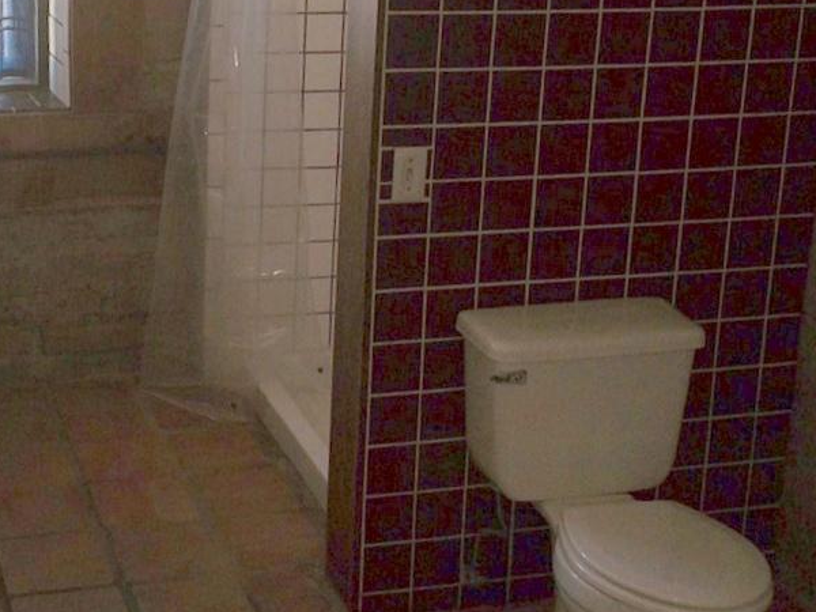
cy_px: 184
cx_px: 199
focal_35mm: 58
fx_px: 1367
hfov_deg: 32.6
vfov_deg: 25.0
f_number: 2.2
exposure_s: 1/30
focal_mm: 4.15
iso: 40
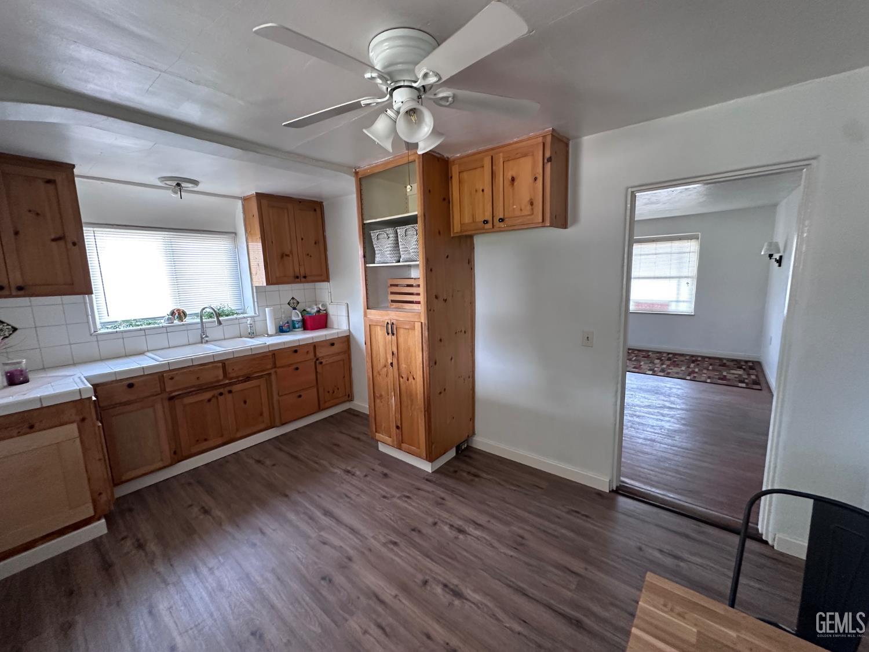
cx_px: 434
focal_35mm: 14
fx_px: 351
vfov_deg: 85.7
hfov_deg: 102.1
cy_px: 326
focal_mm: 2.22
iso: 320
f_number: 2.2
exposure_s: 1/74
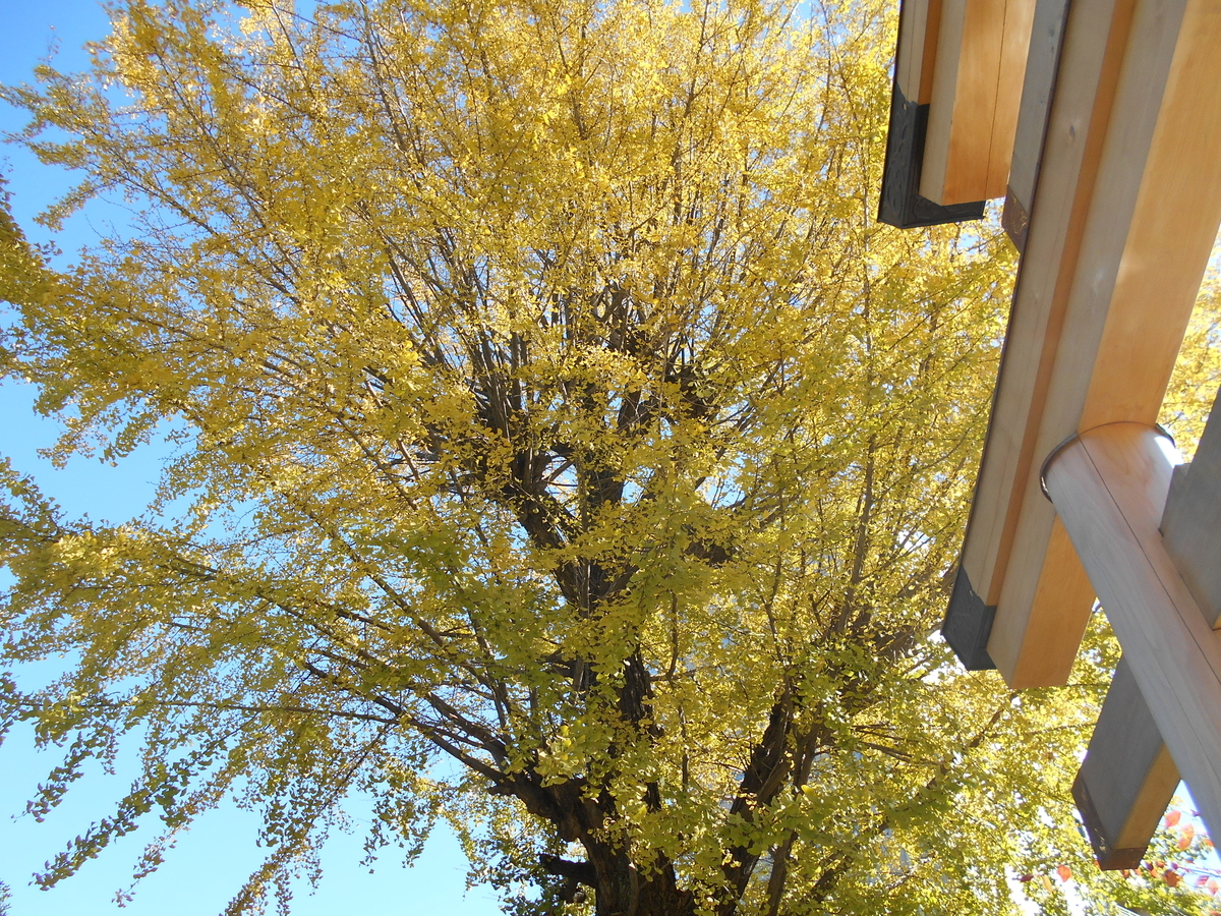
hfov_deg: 67.3
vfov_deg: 53.1
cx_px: 610
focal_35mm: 26
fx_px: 917
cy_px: 458
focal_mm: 4.6
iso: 80
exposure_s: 1/250
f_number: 3.2
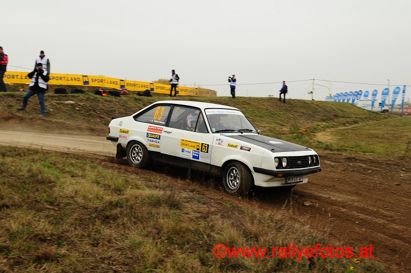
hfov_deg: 42.4
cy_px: 136
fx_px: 530
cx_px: 206
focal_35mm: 46
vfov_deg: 28.9
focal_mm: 31
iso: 320
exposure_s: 1/250
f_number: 6.3
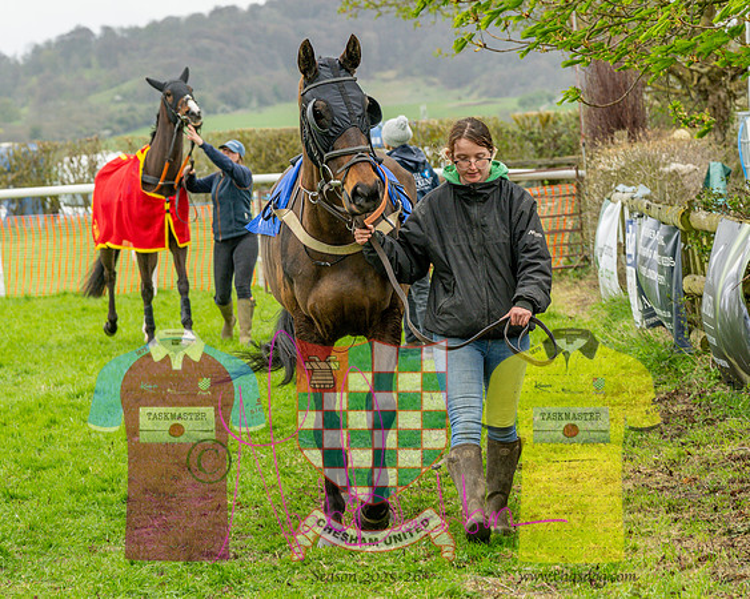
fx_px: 3940
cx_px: 354
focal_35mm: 178
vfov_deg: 8.7
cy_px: 281
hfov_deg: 10.9
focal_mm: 88
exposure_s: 1/320
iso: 400
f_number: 5
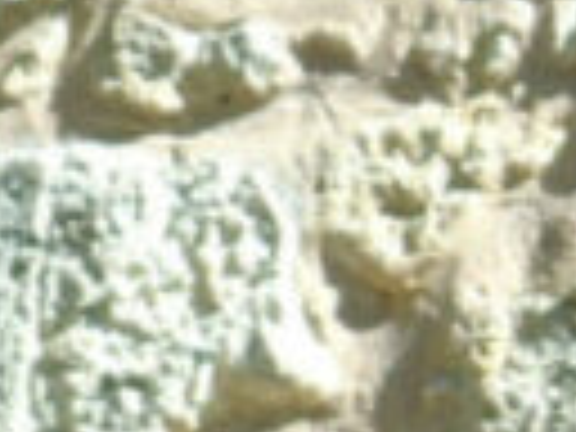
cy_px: 1048
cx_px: -1246
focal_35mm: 1937
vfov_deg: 0.8
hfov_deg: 1.0
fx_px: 32231
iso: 100
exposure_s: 1/200
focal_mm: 43
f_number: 4.8
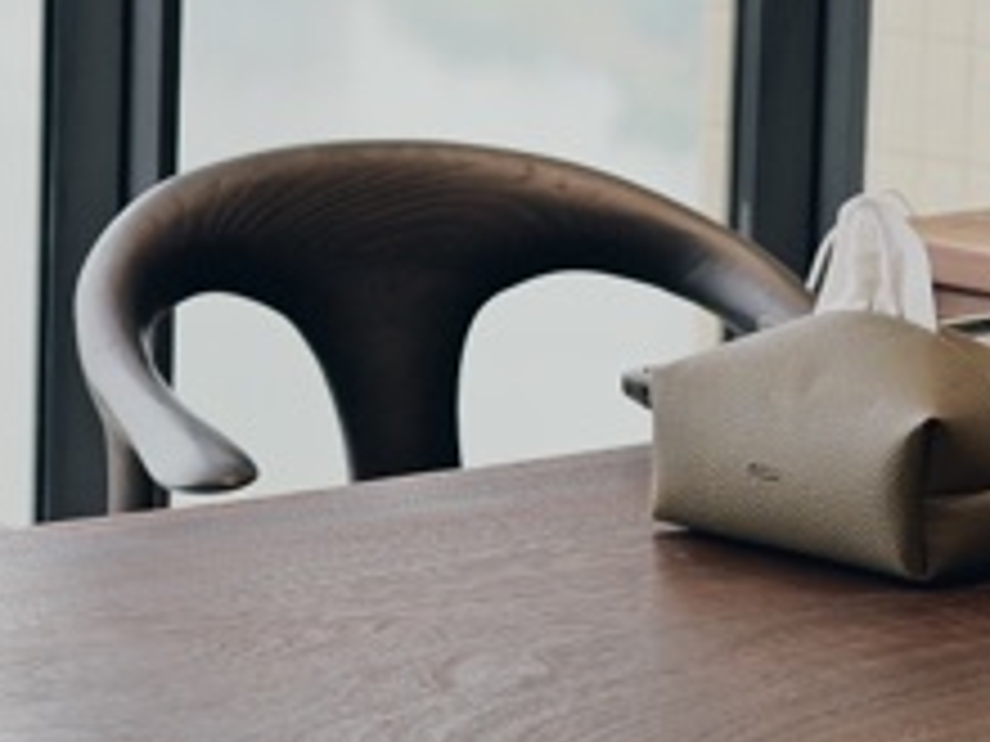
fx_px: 7865
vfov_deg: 5.4
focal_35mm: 275
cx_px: 562
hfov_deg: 7.2
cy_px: 630
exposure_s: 1/50
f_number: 2.8
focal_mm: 35
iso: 100
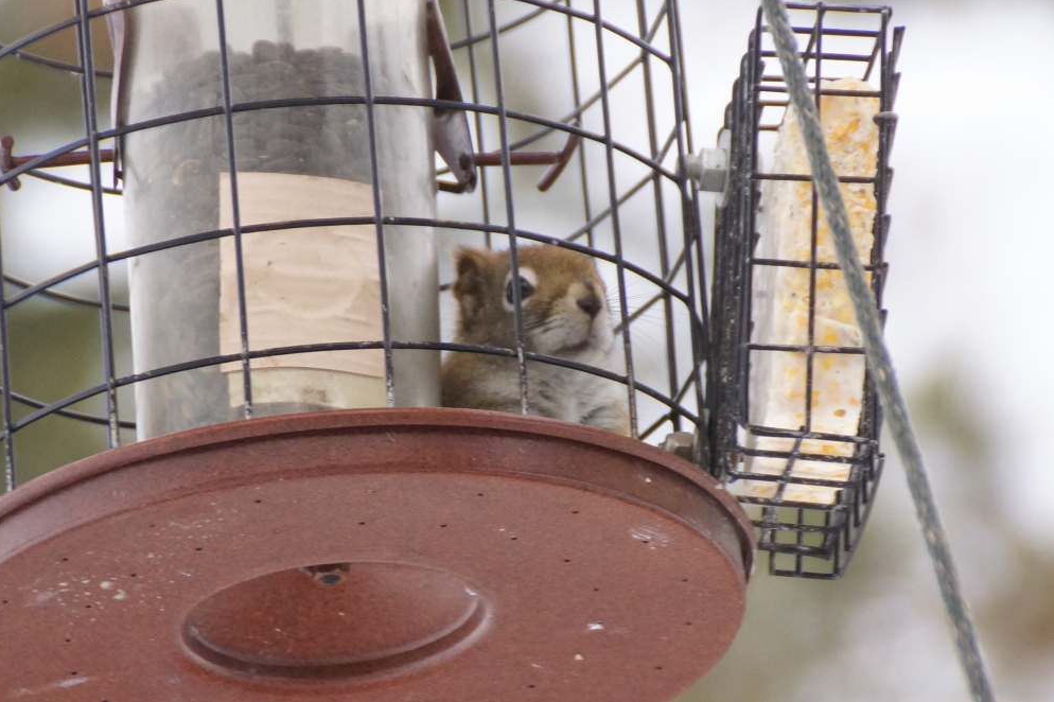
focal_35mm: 377
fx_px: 11033
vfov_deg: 3.6
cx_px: 525
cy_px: 350
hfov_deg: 5.5
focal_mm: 250
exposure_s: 1/250
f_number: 6.3
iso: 1000
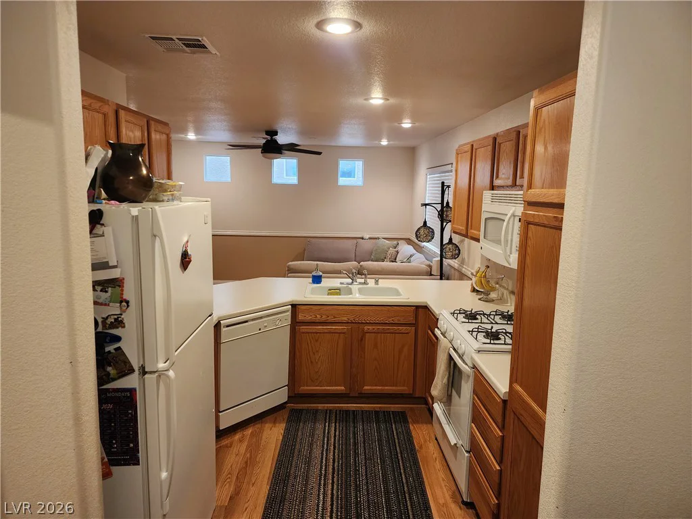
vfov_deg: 58.9
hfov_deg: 73.9
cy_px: 260
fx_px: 460
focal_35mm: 23
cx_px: 346
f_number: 1.8
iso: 500
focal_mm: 6.4
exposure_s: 1/120
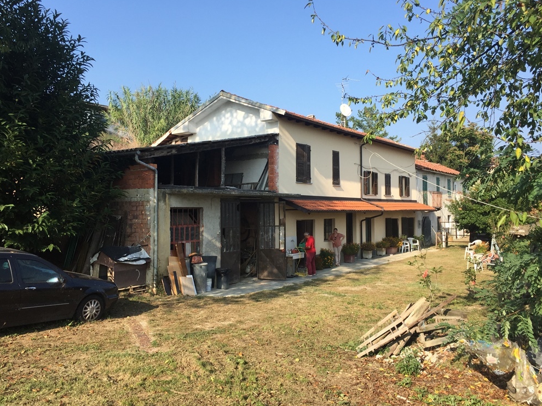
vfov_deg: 46.8
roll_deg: -1.1
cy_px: 202
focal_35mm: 30
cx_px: 266
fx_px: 470
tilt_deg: +0.6
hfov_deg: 60.0
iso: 32
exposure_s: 1/1163
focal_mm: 4.15
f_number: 2.2
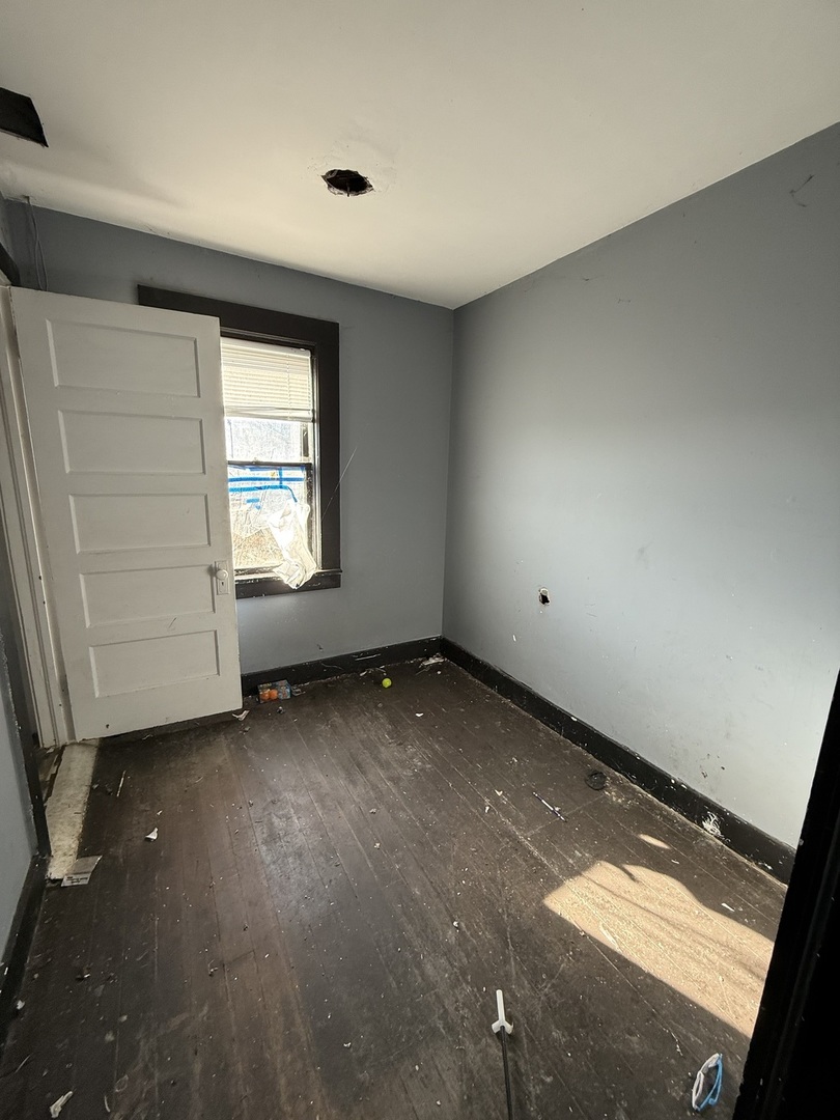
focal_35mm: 14
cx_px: 420
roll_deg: -1.8
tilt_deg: -9.5
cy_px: 560
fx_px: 453
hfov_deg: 85.7
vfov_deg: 102.1
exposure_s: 1/99
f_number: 2.2
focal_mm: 2.22
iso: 160
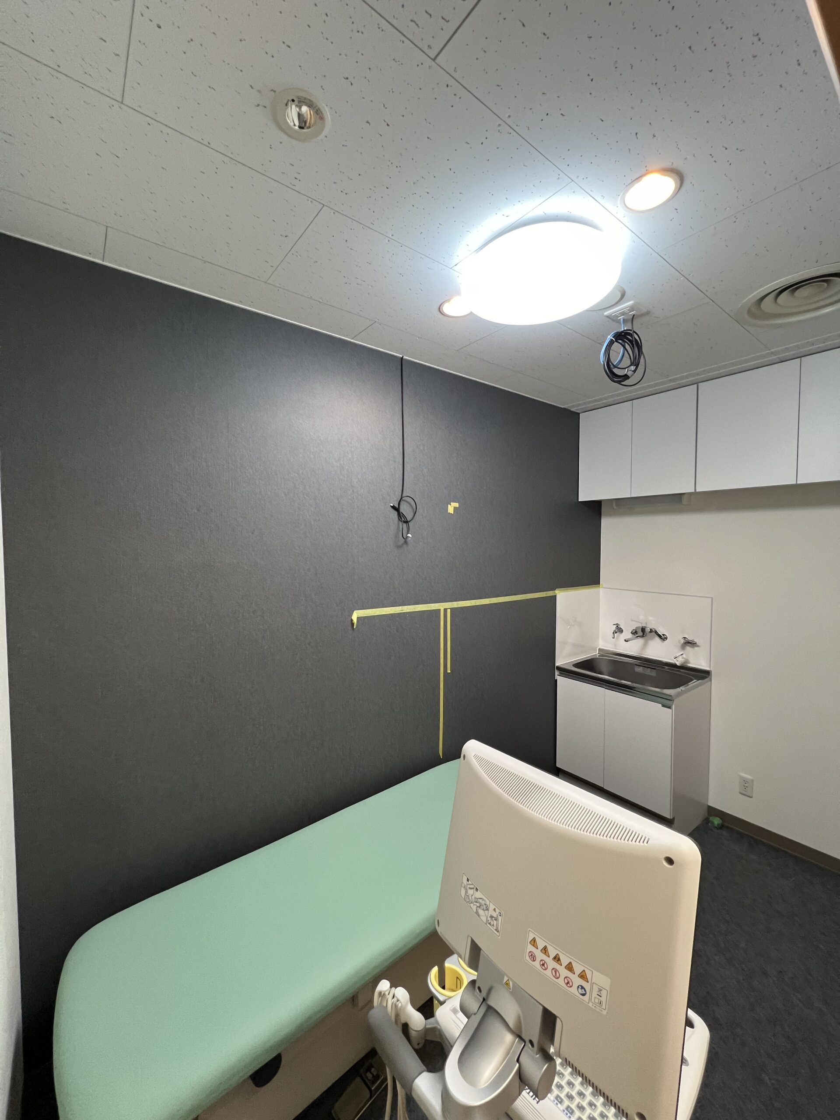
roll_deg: +0.2
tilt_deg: -2.9
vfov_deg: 106.2
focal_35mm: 13
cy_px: 560
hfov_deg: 89.9
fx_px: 421
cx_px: 420
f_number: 1.8
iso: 250
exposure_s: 1/100
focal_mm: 1.57
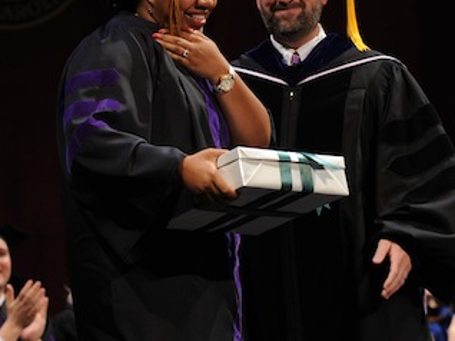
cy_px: 95
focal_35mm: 201
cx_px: 209
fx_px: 2640
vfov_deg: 7.4
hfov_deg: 9.9
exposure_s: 1/250
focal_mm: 95
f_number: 3.5
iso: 800
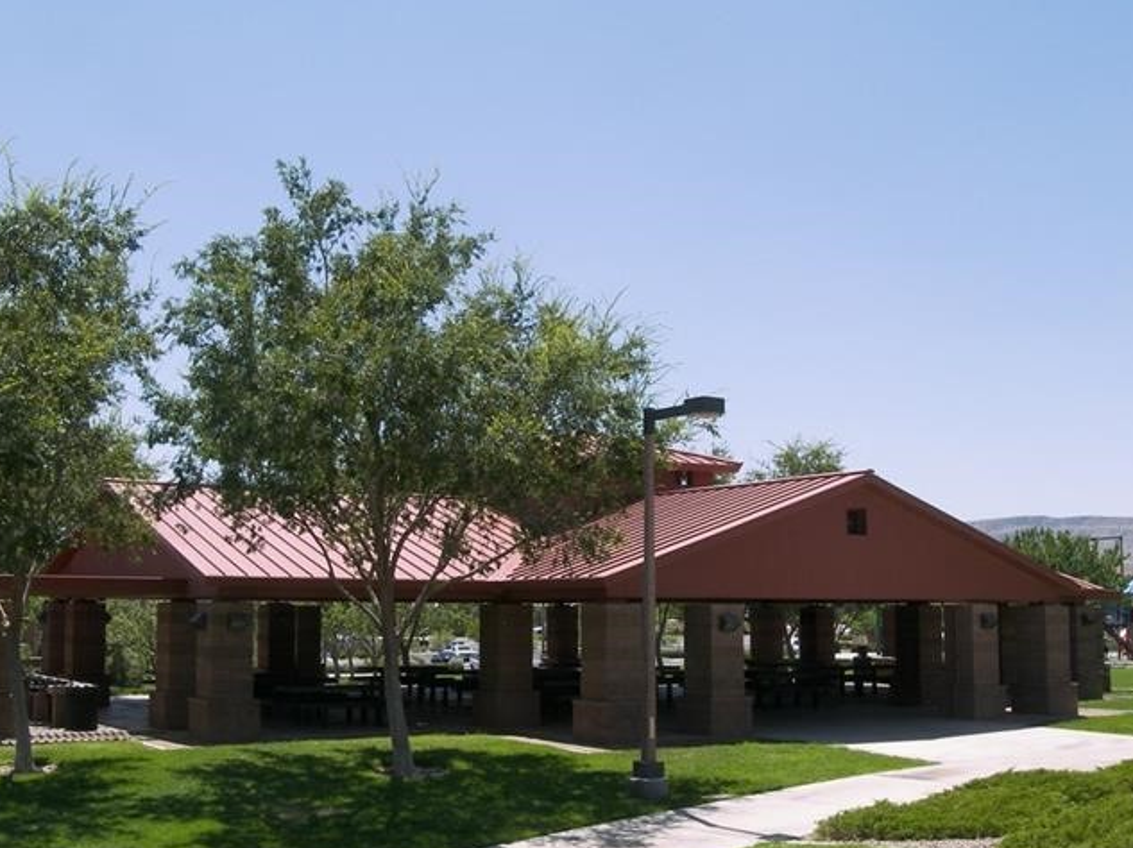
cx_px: 458
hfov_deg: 43.7
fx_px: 1407
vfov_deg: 33.5
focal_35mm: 43
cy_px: 490
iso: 50
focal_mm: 7.2
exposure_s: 1/125
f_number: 8
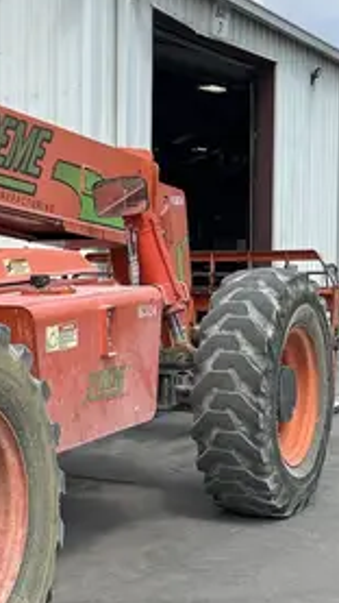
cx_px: -226
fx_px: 1197
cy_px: 315
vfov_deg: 28.2
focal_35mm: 75
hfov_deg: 14.6
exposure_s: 1/4630
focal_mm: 5.7
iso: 50
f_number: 1.5
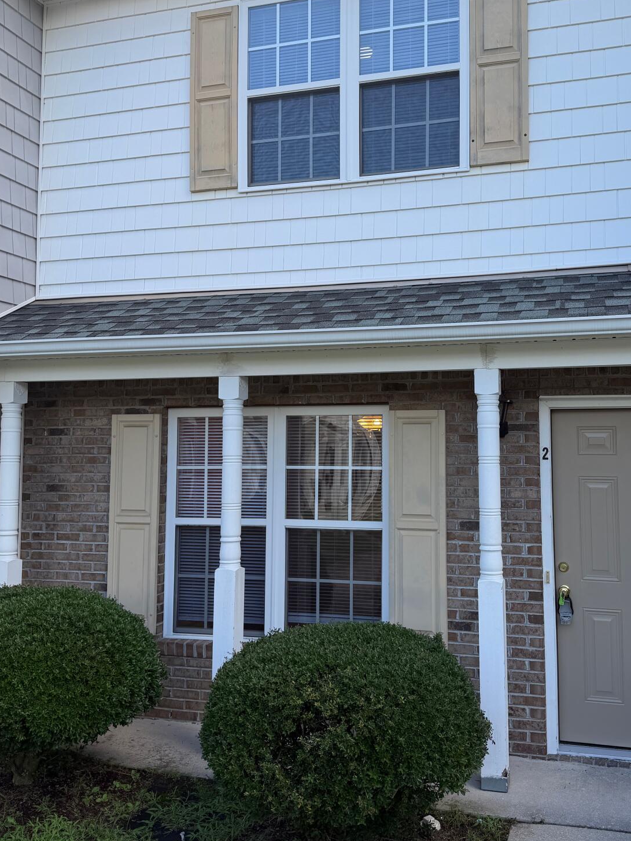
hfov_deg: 42.7
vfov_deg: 55.3
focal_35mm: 33
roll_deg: +0.2
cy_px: 390
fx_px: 802
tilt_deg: +4.1
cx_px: 383
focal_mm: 6.76
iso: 80
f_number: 1.78
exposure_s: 1/708
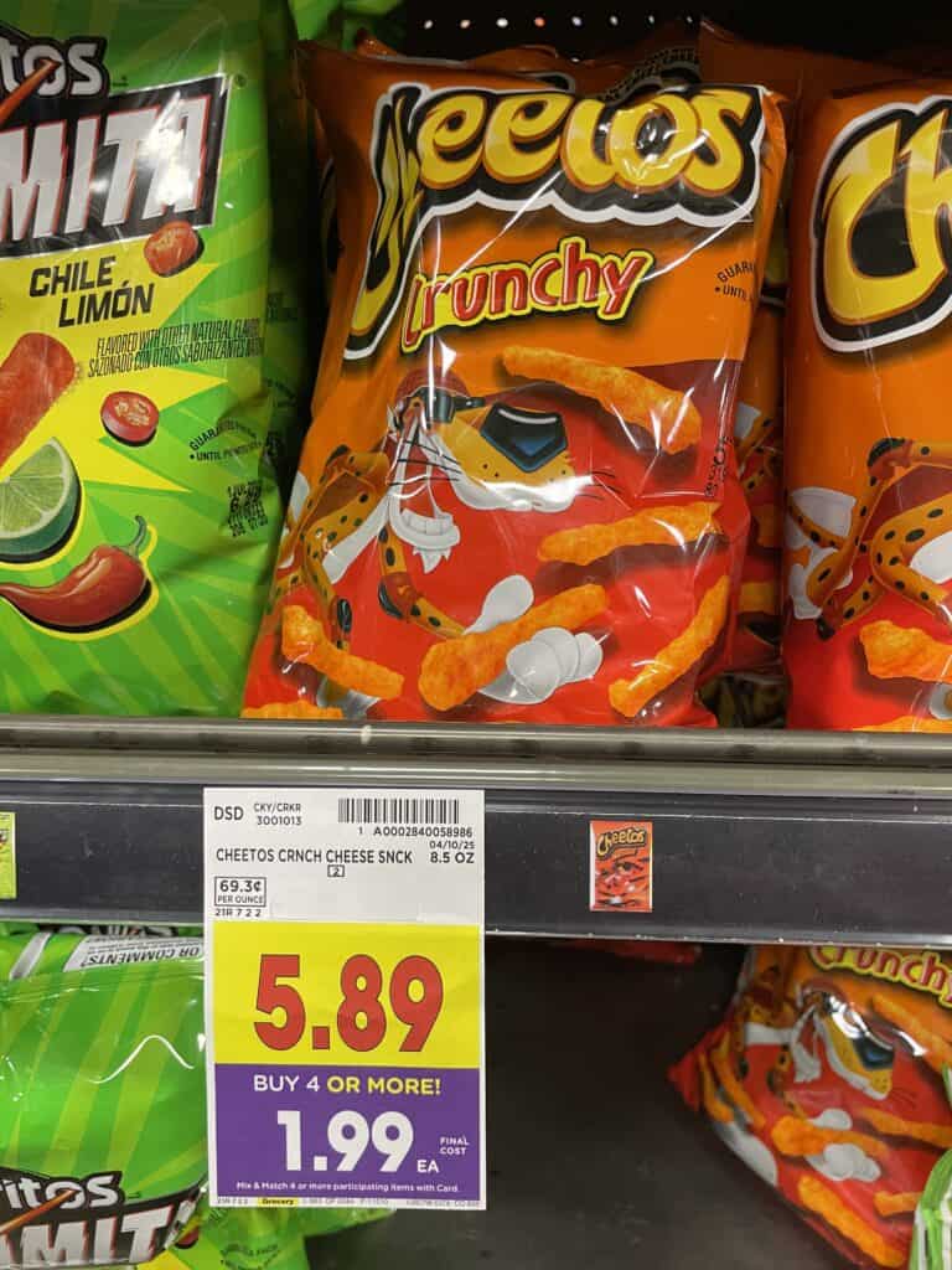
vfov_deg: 67.3
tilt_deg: -28.3
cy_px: 635
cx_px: 476
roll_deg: +0.3
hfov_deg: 53.1
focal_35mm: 26
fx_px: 953
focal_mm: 4.2
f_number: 1.6
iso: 160
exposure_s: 1/60
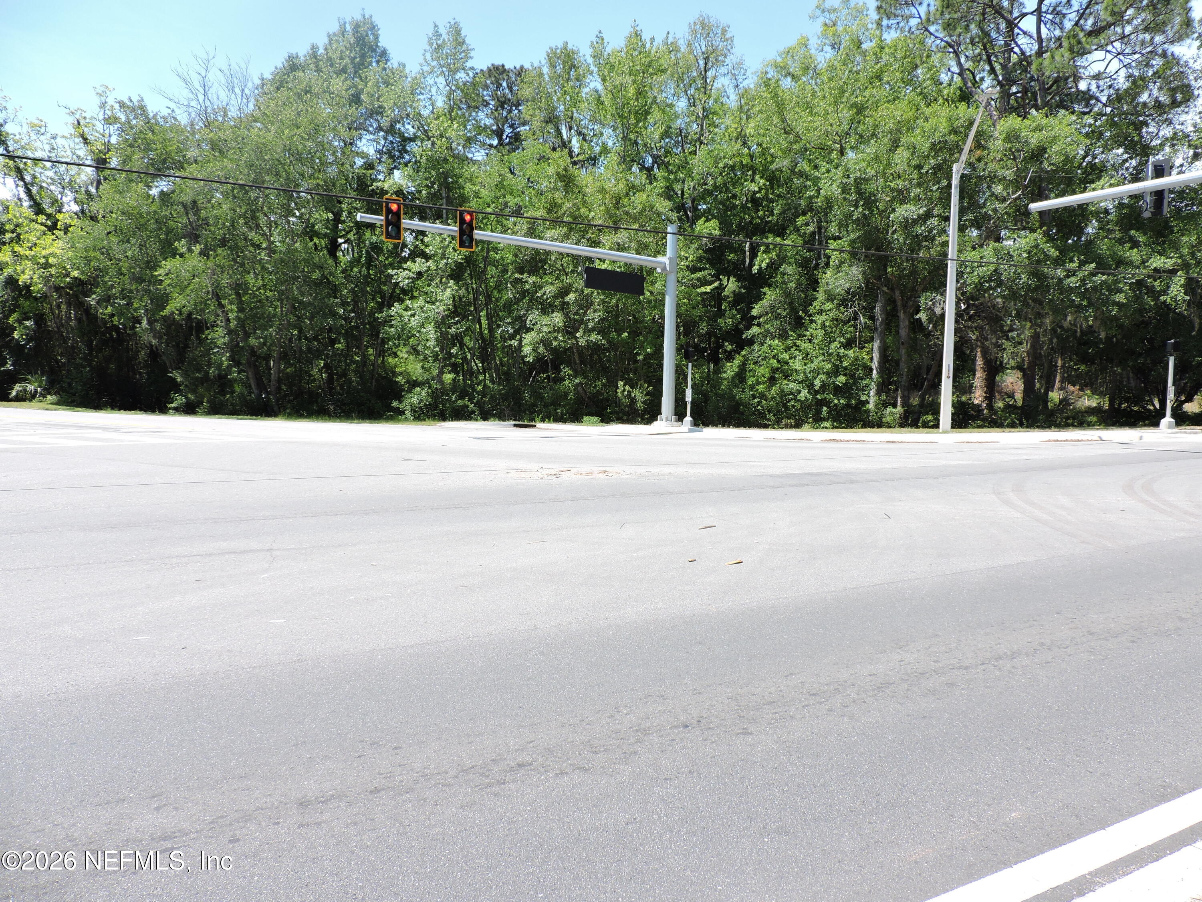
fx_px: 833
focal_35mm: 24
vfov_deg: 56.8
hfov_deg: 71.6
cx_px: 601
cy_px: 451
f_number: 3
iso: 100
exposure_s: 1/500
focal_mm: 4.3
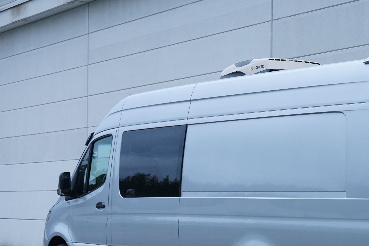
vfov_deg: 14.5
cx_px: 303
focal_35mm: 94
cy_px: 192
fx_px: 963
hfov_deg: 21.4
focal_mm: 53
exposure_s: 1/1000
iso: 1000
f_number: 7.1
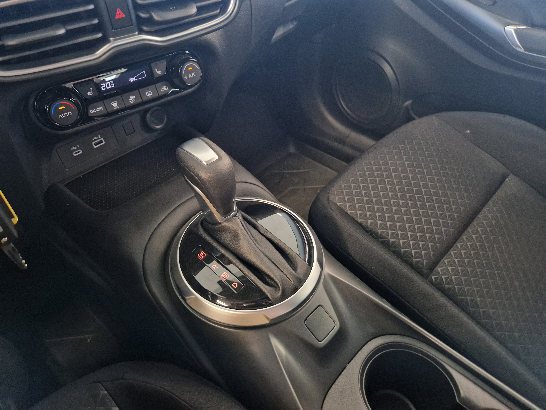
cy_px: 205
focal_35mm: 23
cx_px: 273
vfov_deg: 58.9
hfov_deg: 73.9
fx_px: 363
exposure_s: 1/50
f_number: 1.8
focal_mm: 5.4
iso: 500
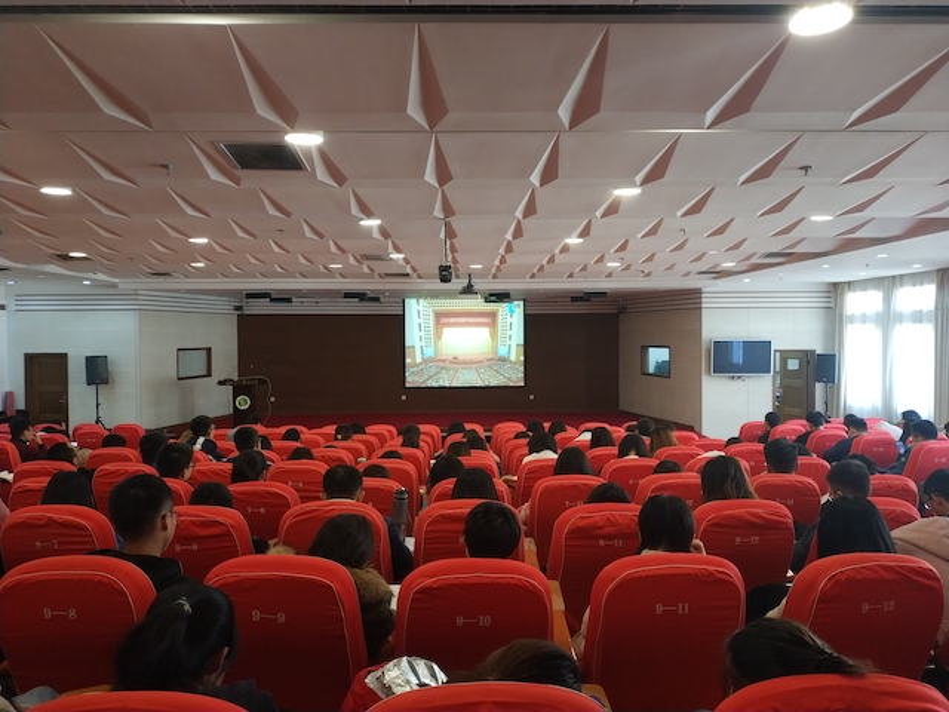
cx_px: 474
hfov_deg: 56.8
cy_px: 356
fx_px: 877
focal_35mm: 32
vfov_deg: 44.2
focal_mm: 4.5
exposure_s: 1/20
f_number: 2
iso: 388
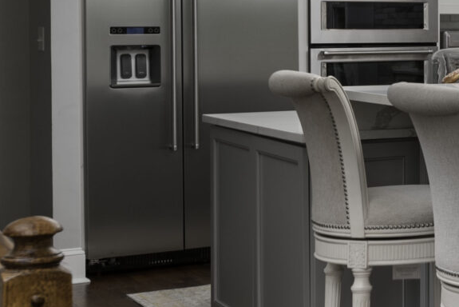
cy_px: 40
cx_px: 849
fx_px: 1250
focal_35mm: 98
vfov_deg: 13.9
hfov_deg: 16.9
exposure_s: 1/200
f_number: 7.1
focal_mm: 22
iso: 320
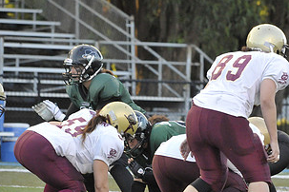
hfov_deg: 3.1
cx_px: 263
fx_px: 5370
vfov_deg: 2.1
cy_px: 144
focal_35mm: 669
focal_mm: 350
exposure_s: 1/800
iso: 12800
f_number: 10
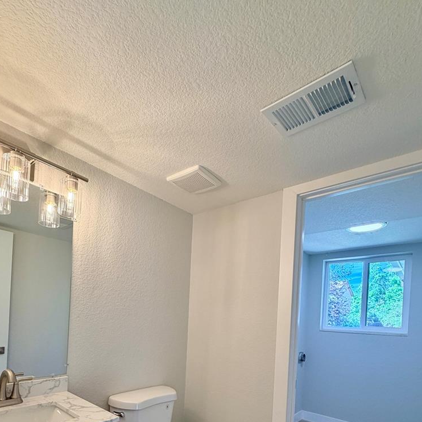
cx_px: 186
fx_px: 276
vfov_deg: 69.4
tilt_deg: -0.3
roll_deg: -2.7
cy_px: 321
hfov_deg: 74.5
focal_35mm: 20
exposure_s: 1/120
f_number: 2.2
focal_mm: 2.22
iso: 125
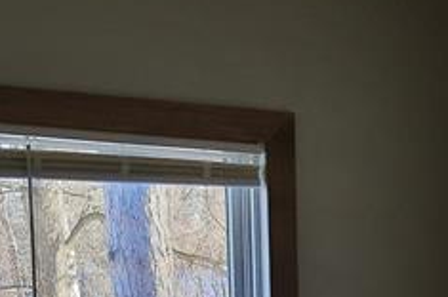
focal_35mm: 118
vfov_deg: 10.9
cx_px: 484
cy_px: 524
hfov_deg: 16.9
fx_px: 1466
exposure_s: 1/120
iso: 50
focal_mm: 3.92
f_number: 1.7
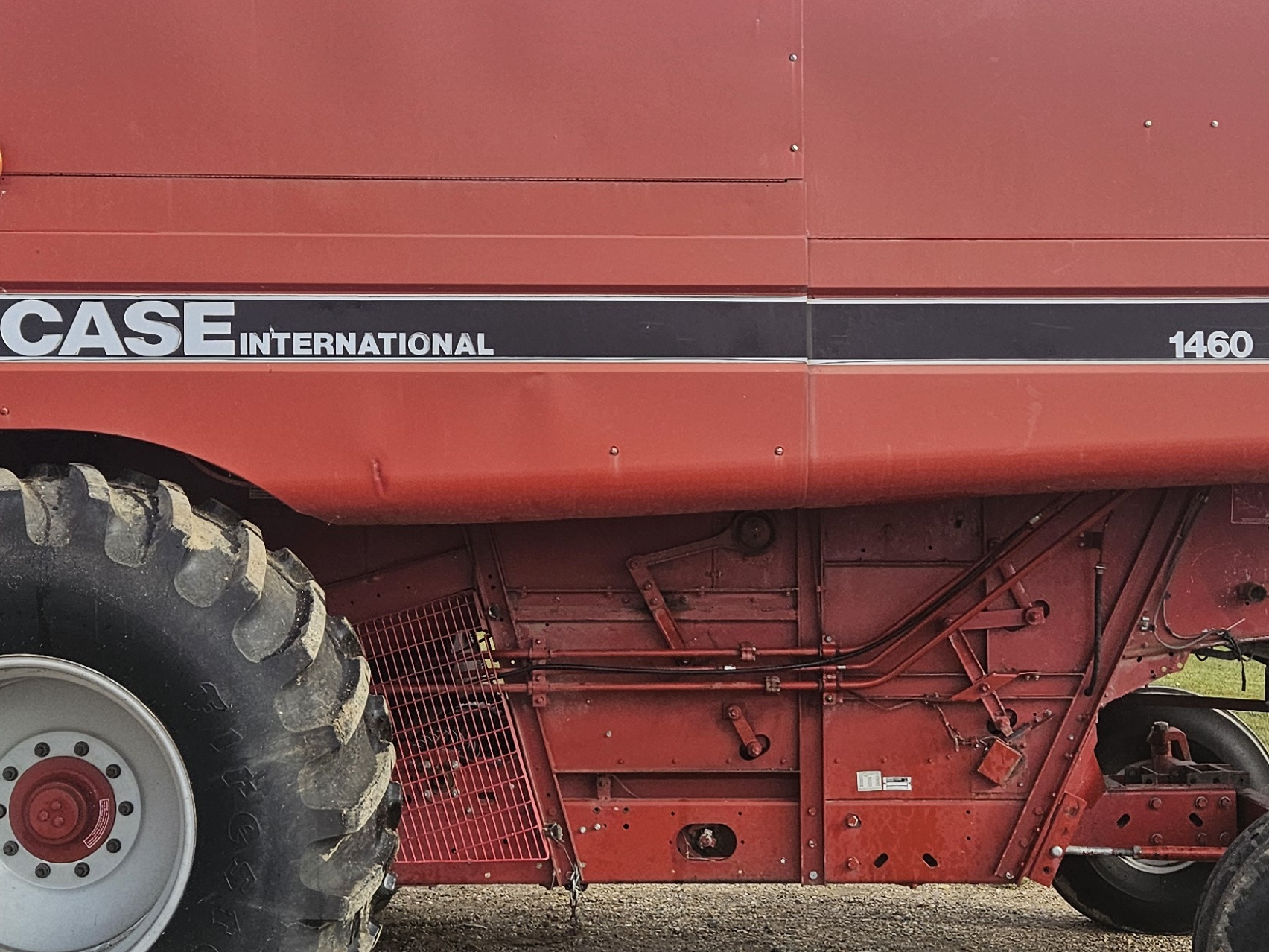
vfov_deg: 27.0
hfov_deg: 35.5
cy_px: 485
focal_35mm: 54
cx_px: 635
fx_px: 1980
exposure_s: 1/2000
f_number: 1.8
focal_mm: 5.4
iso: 40
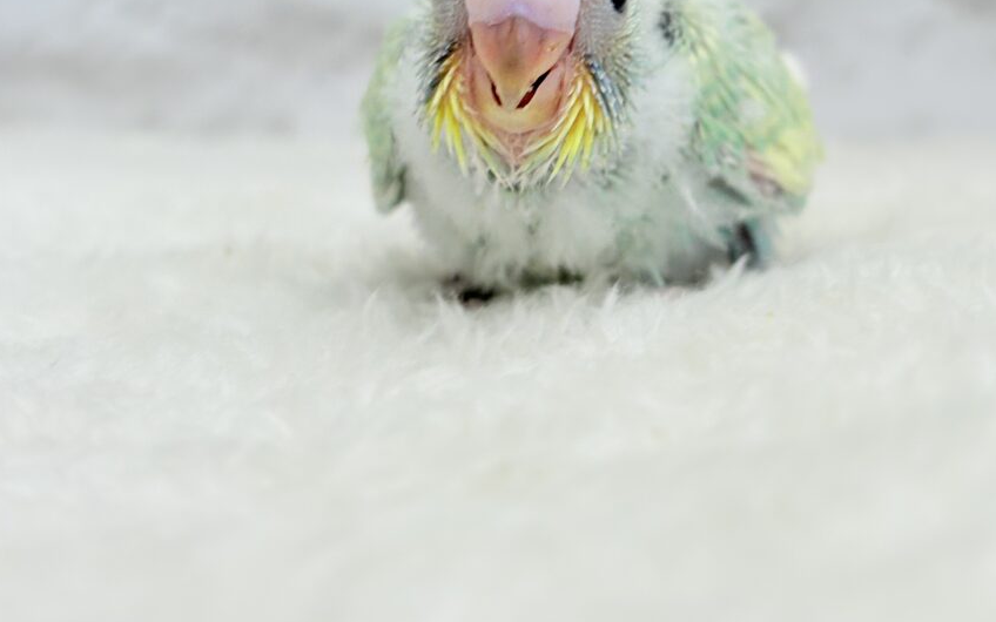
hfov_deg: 26.3
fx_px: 2117
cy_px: 101
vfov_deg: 16.6
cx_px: 660
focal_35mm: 78
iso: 50
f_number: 1.6
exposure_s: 1/100
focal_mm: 5.96
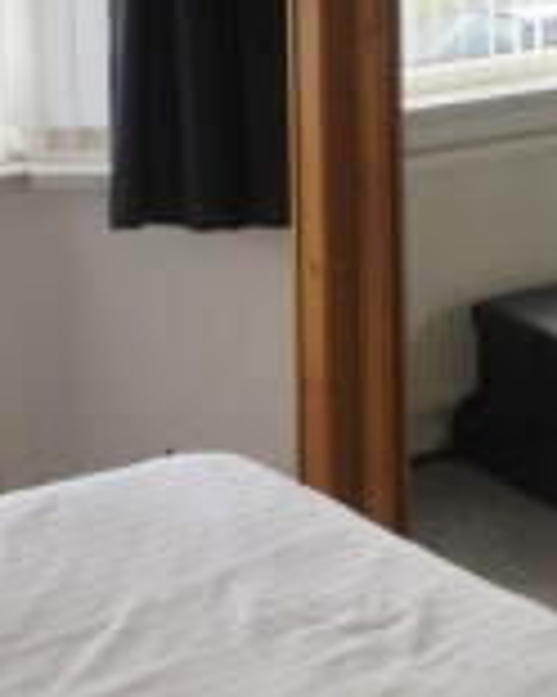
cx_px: 166
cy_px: 459
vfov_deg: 17.9
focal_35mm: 107
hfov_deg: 14.4
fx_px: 2205
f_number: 5.6
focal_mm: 18
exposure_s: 1/100
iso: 200
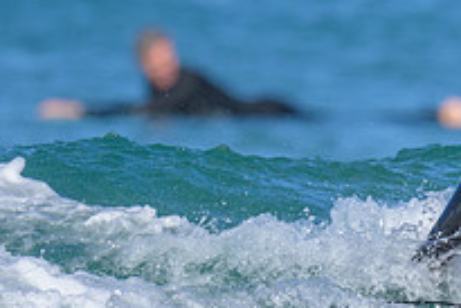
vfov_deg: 0.4
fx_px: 39634
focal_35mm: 3093
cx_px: 373
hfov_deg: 0.7
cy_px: 239
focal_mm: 800
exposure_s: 1/2000
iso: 320
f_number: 6.3
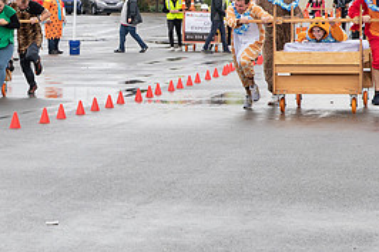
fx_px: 2031
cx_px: 62
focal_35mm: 193
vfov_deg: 7.1
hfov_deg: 10.6
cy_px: 118
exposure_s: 1/400
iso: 400
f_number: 6.3
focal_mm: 70
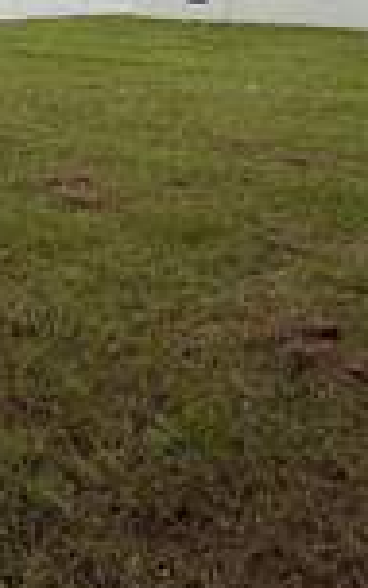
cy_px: -19
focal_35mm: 47
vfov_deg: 37.4
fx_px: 754
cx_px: 151
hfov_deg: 27.4
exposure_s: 1/152
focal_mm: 2.22
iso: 50
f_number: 2.2
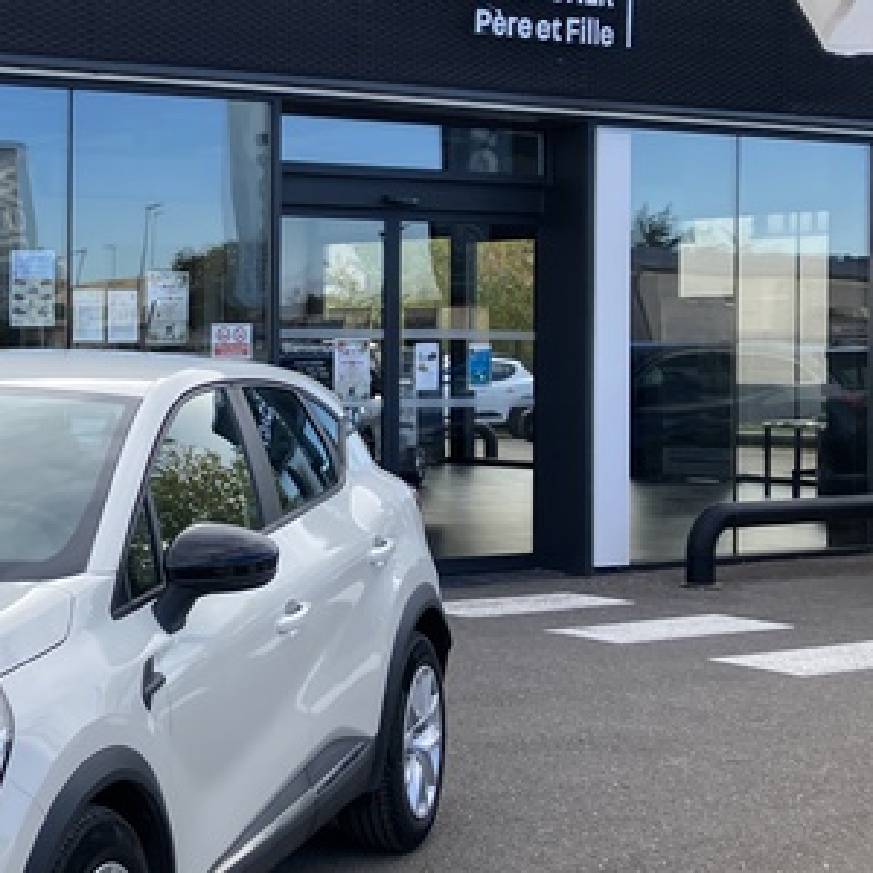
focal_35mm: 66
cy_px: 399
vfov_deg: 26.1
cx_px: -282
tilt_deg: -0.5
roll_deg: -0.2
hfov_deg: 23.0
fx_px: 1883
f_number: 1.8
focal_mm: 3.99
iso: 32
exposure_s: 1/522
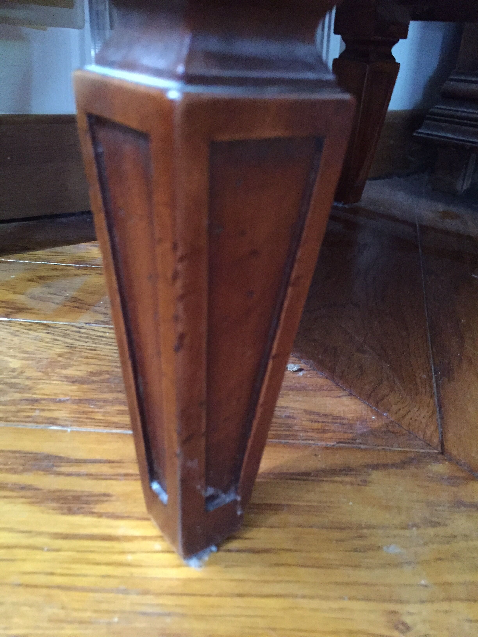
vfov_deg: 61.7
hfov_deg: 48.2
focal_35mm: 29
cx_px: 239
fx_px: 534
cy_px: 318
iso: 400
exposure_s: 1/15
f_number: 2.2
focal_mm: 4.15
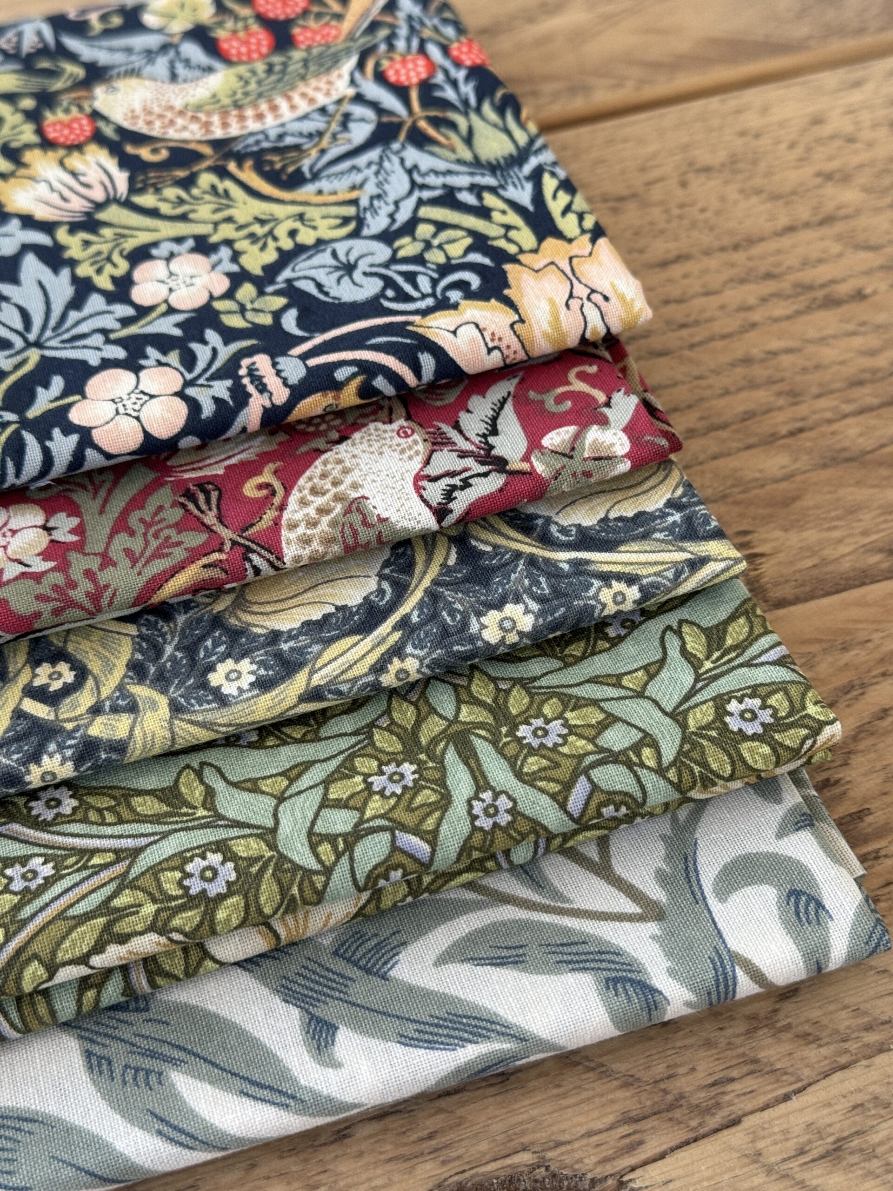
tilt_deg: -53.4
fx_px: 1651
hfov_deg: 30.3
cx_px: 446
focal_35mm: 48
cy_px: 596
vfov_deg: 39.7
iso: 100
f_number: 1.78
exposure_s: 1/50
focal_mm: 6.76
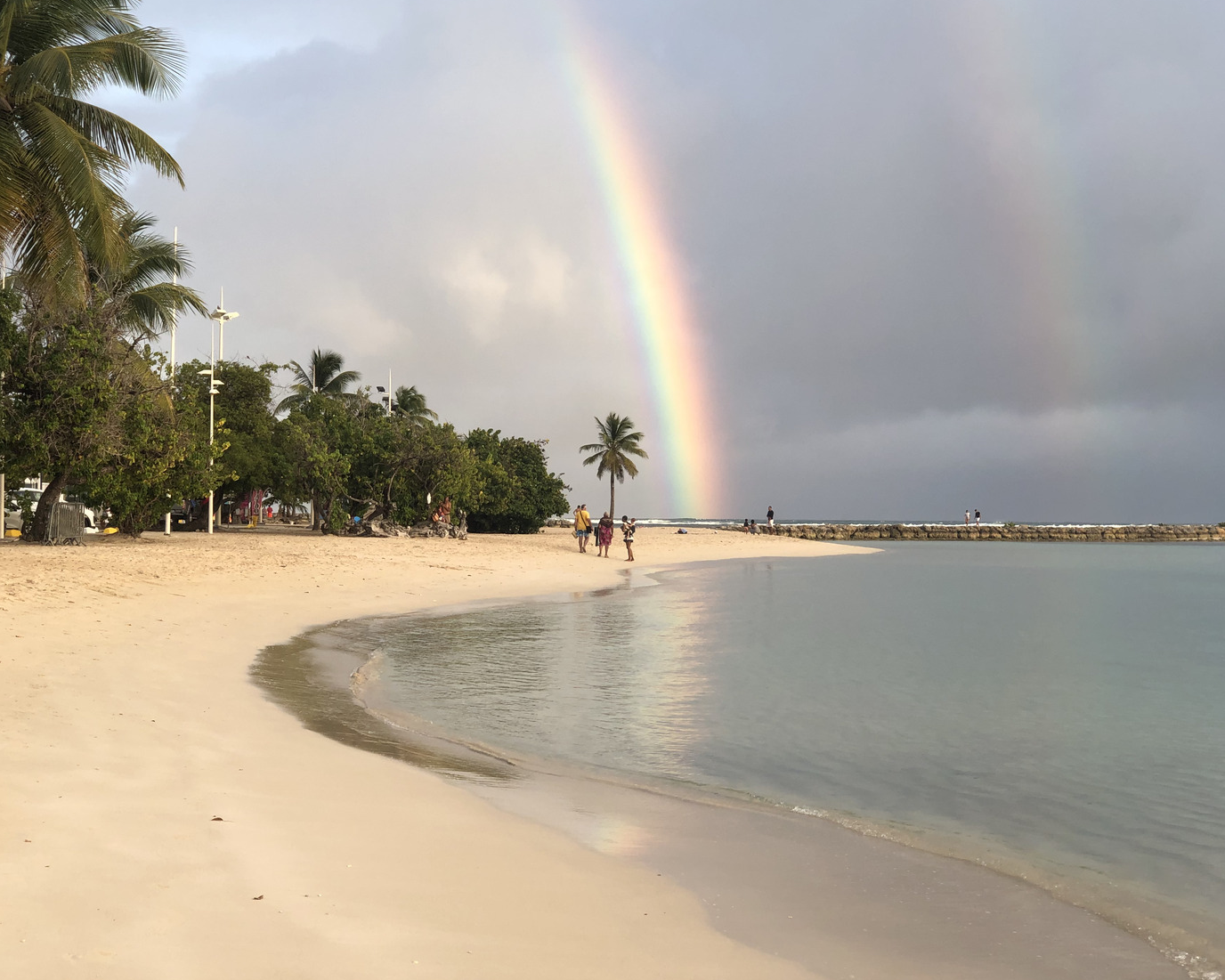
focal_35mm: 59
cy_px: 450
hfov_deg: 31.9
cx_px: 523
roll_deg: +0.9
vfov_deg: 25.8
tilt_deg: +1.2
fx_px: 2139
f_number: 2.4
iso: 16
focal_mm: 6
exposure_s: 1/204
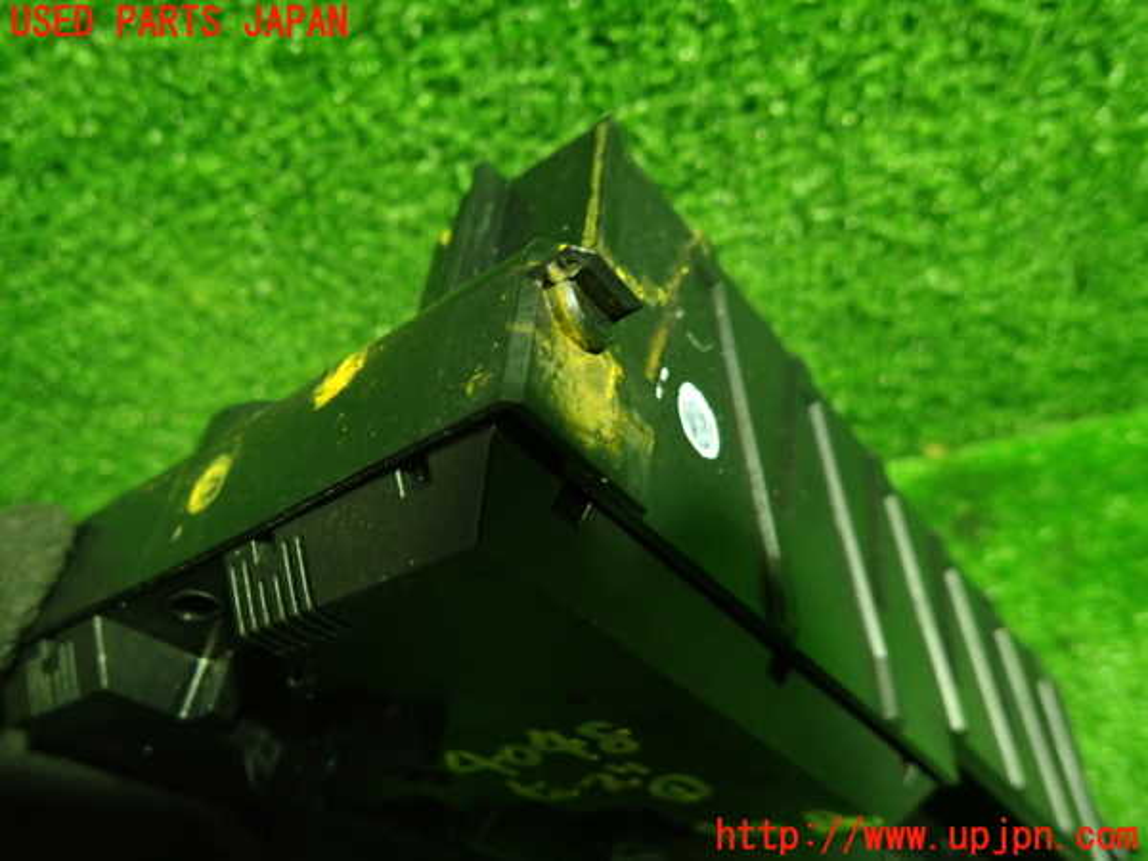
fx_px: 829
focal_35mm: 25
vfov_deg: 54.9
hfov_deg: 69.4
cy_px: 430
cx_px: 574
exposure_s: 1/30
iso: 500
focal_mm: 4.5
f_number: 2
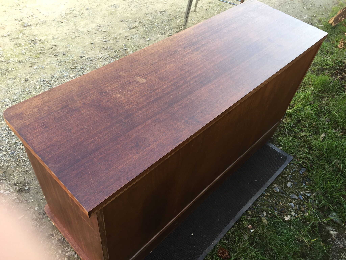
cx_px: 173
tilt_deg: -48.5
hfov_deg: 61.7
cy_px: 130
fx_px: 290
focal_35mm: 29
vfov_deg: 48.2
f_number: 2.2
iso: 40
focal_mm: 4.15
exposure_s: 1/100
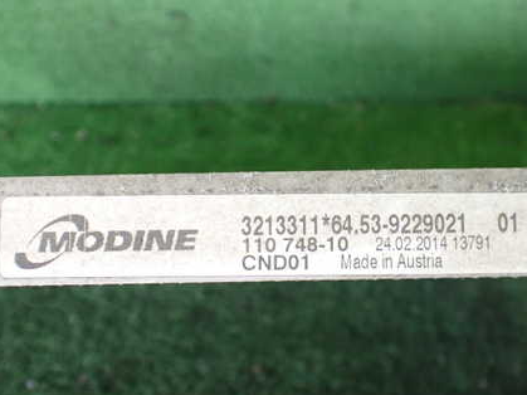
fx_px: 654
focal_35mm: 43
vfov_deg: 33.6
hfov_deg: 43.7
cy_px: 203
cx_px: 311
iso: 800
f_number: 2.3
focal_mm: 5.4
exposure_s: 1/125
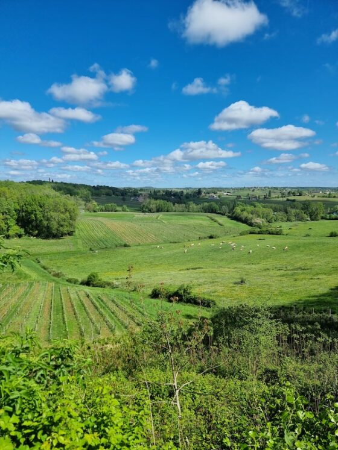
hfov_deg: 56.8
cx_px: 169
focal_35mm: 24
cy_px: 225
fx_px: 313
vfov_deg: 71.6
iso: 50
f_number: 1.8
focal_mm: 6.7
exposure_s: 1/1384
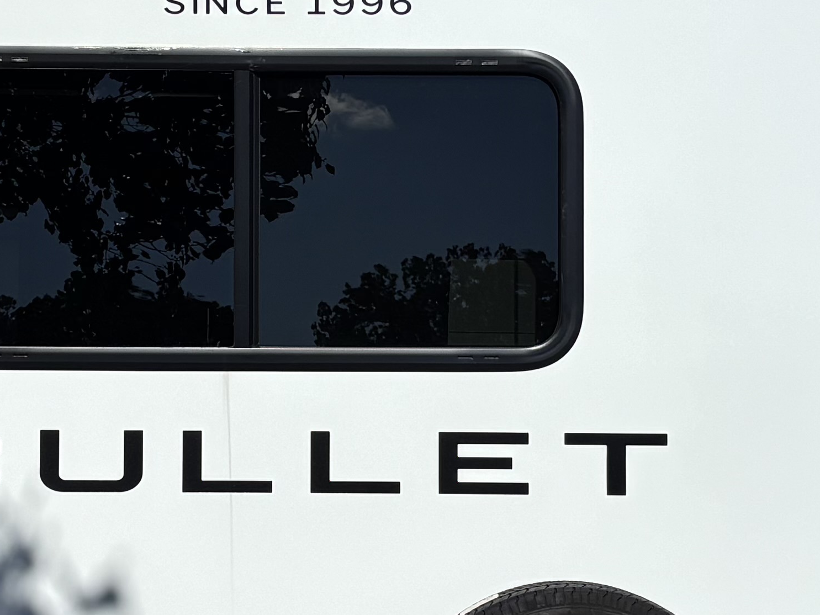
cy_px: 363
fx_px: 2369
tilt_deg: +2.1
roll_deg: +0.9
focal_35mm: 100
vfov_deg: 14.8
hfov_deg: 19.6
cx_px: 307
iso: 50
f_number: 1.6
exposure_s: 1/8333
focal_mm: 5.96
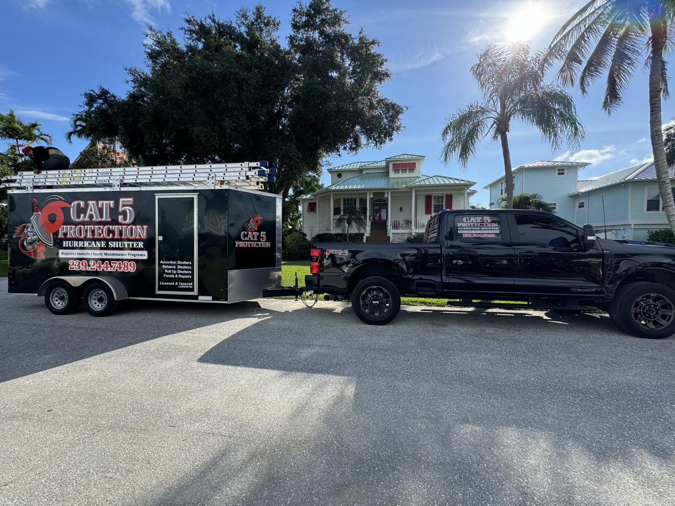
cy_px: 253
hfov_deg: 102.1
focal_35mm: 14
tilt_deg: -2.1
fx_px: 273
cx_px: 338
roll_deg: +0.4
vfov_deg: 85.7
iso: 50
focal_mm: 2.22
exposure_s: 1/932
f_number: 2.2
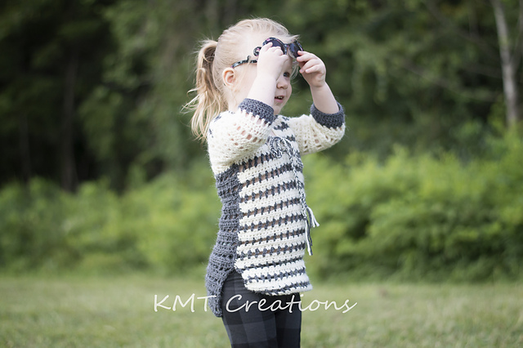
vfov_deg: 18.2
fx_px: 1089
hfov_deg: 27.0
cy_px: 174
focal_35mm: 75
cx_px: 262
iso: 800
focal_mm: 50
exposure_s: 1/2000
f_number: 1.8
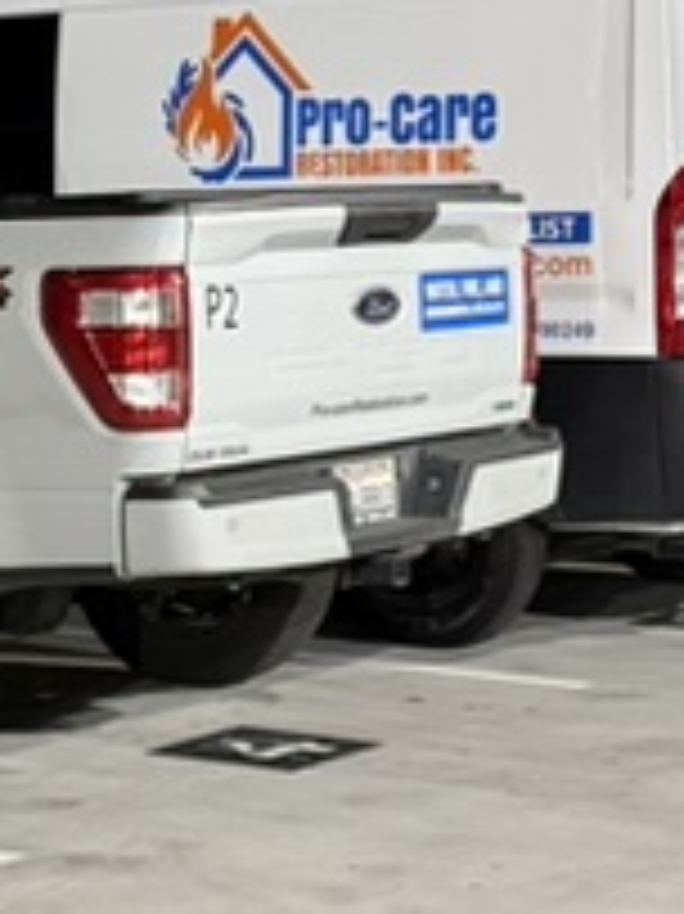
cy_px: 203
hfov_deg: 12.2
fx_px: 3191
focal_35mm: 121
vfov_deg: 16.2
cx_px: 144
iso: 400
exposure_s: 1/60
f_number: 1.78
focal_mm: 6.76
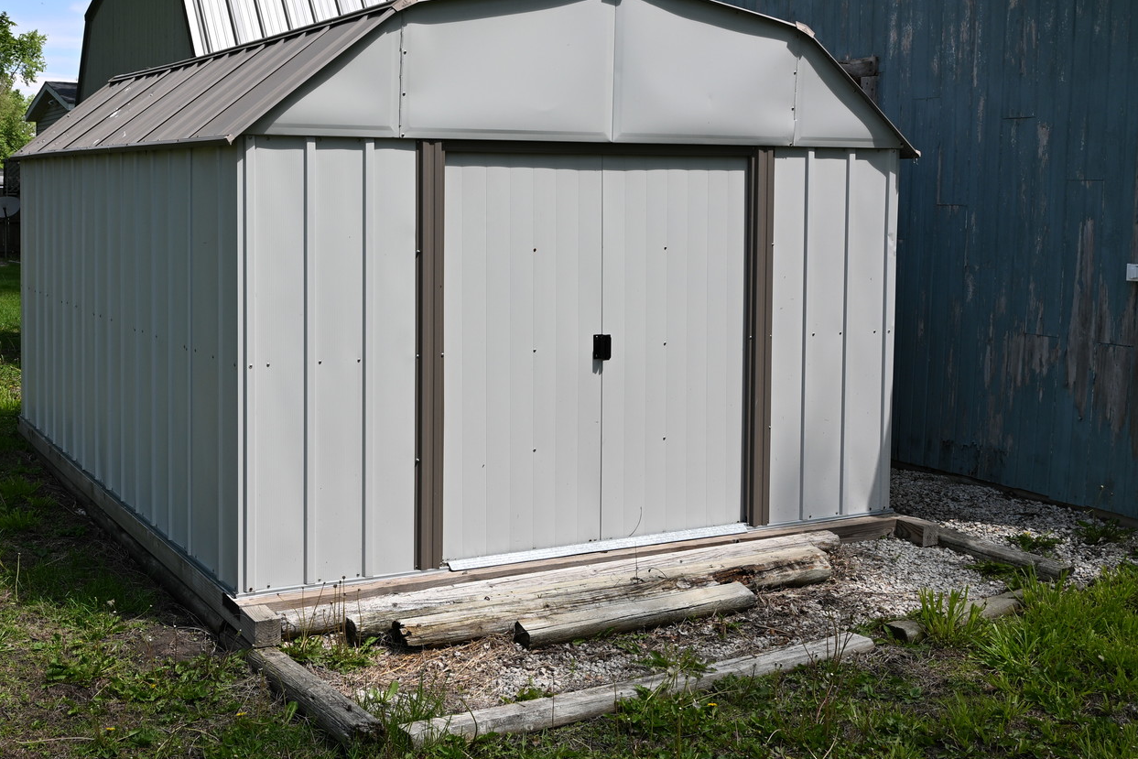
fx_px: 1359
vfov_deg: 31.1
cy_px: 281
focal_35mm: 43
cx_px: 407
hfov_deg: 44.9
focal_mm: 22
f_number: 7.1
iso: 100
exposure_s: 1/400
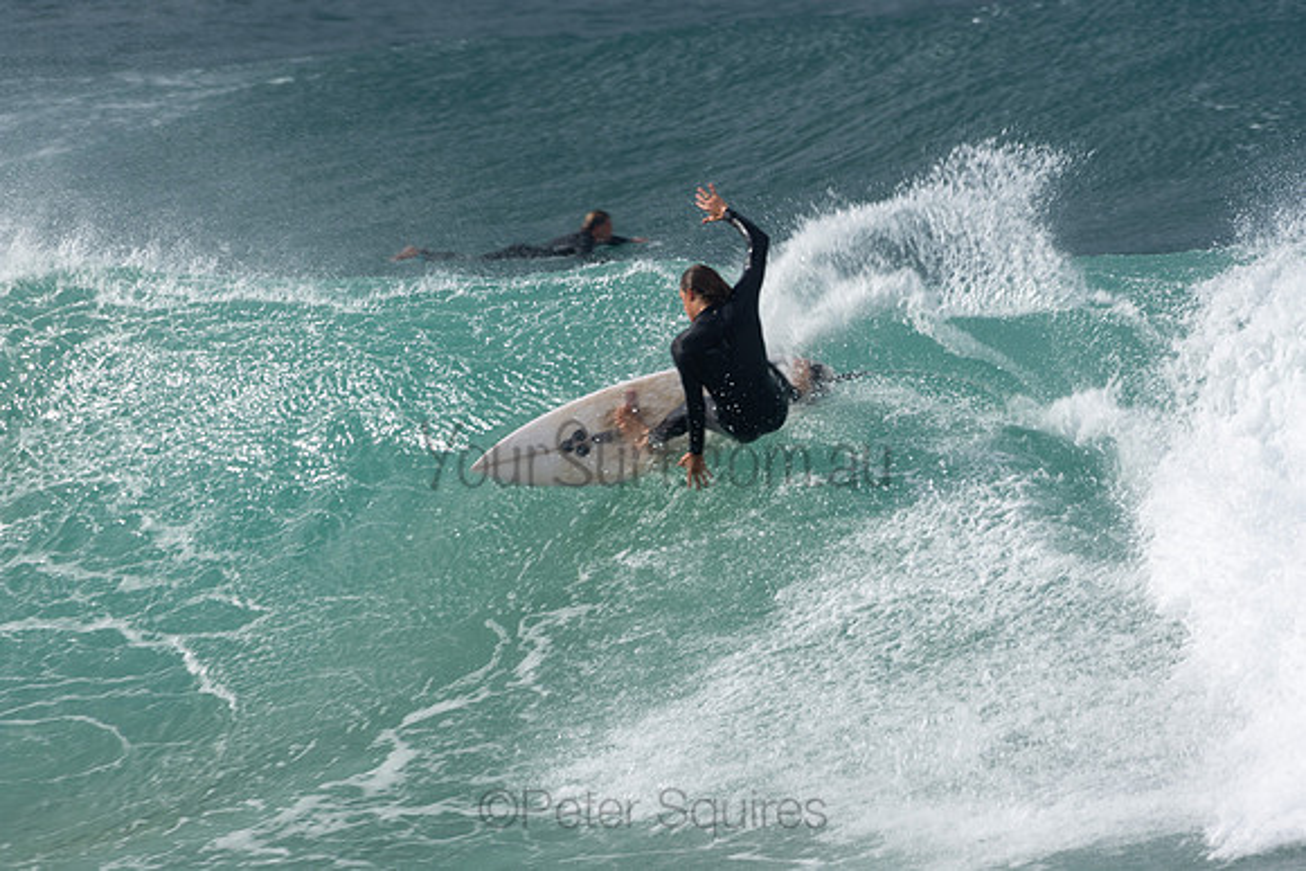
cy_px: 436
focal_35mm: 720
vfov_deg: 1.9
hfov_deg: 2.9
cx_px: 653
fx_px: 26125
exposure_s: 1/200
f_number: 10
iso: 100
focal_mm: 480
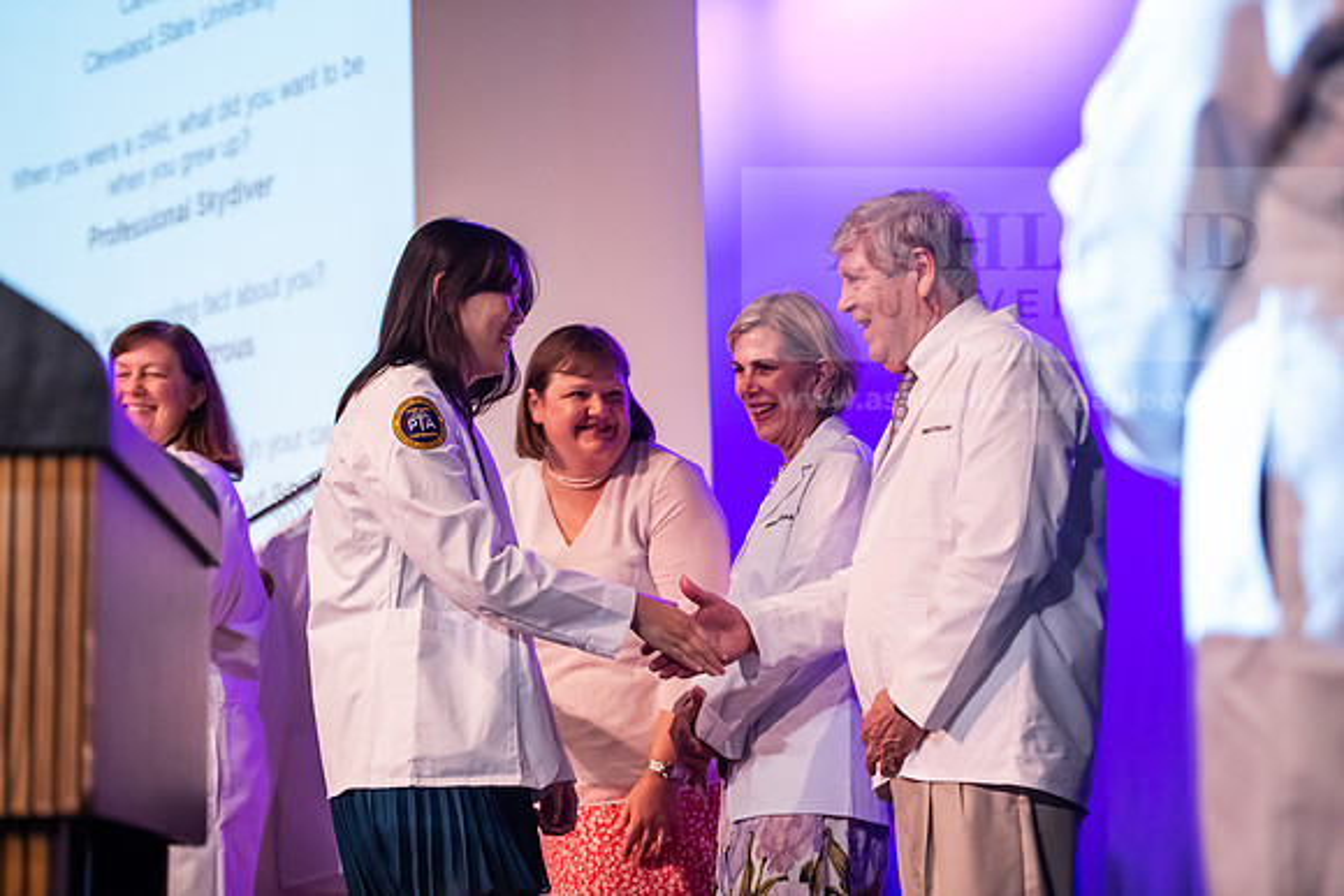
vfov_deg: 15.9
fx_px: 3211
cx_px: 672
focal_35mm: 86
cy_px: 448
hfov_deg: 23.6
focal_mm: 86
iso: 4000
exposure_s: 1/200
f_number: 3.2
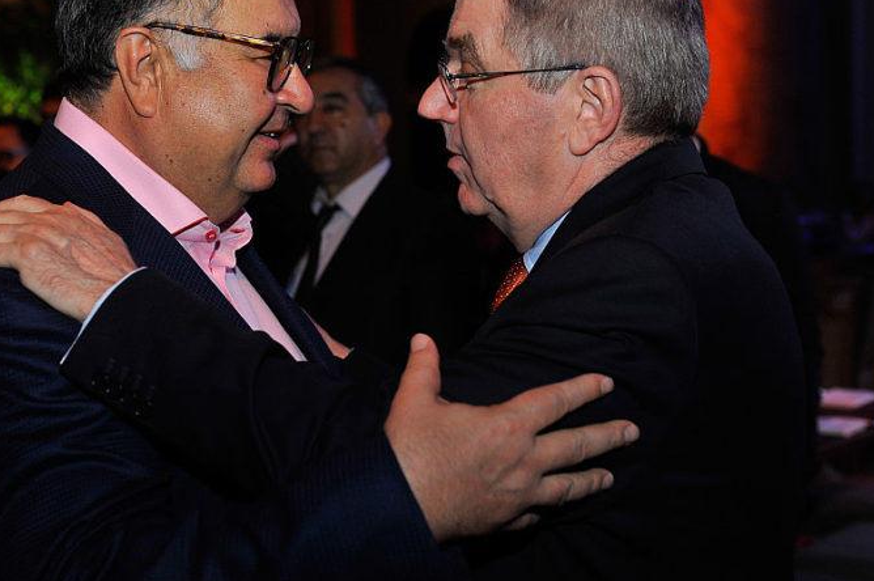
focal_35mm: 65
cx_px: 348
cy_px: 255
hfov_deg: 30.9
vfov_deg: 20.9
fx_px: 1576
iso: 1250
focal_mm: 48
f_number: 5.6
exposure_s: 1/125
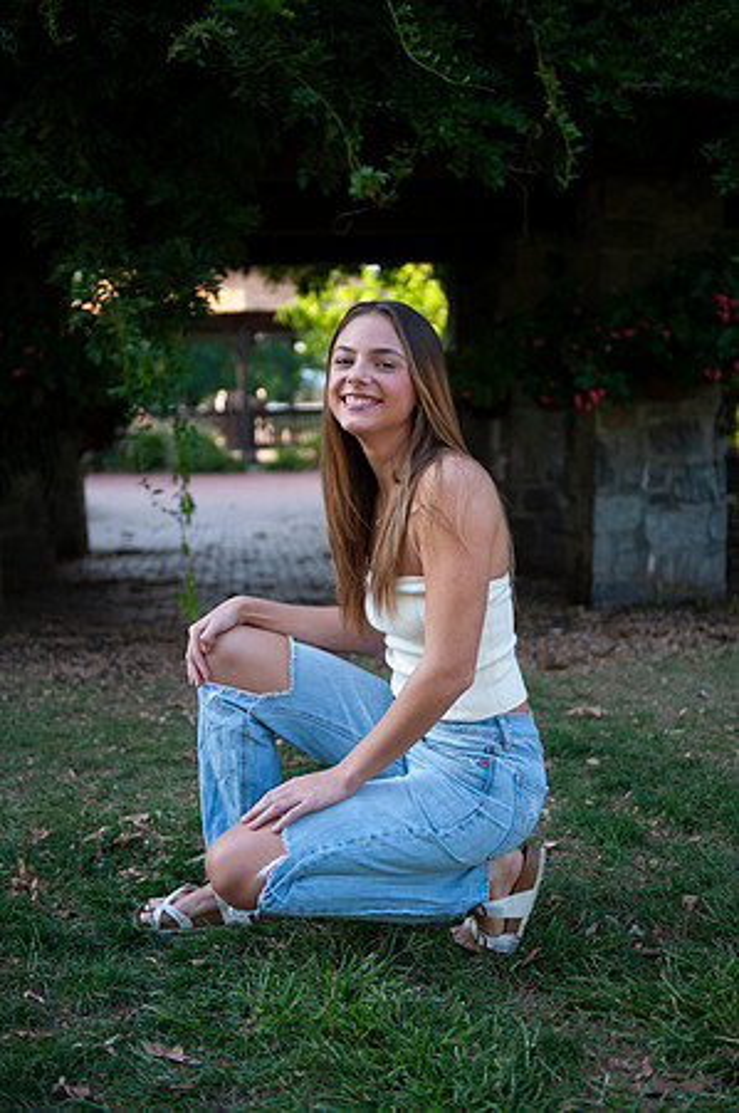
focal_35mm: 48
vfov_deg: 41.2
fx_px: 1481
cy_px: 556
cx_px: 370
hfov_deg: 28.0
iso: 100
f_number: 2.8
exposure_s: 1/200
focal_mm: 48
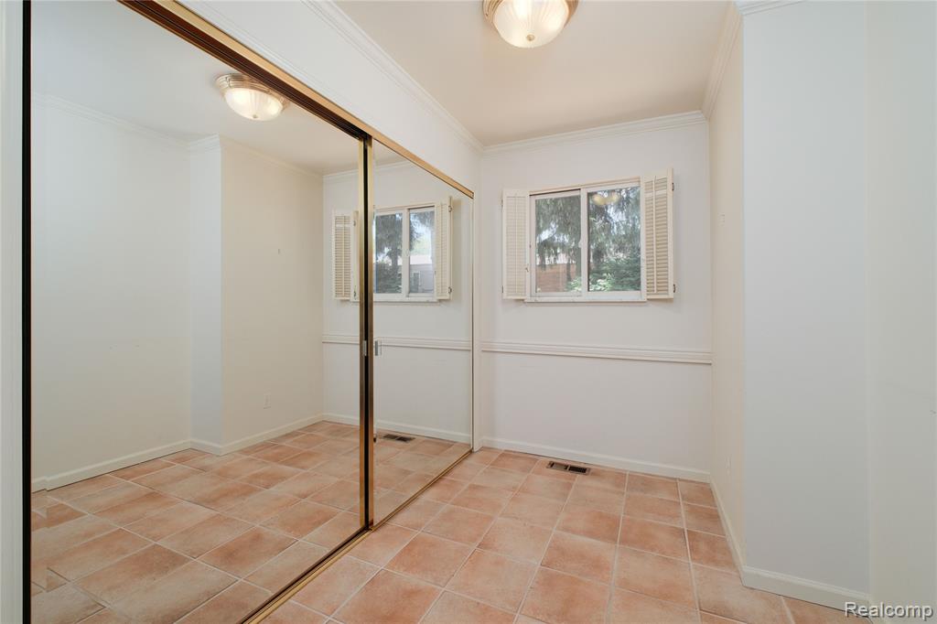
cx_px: 468
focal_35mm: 15
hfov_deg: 100.4
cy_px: 312
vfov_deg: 77.3
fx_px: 390
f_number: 7.1
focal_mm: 10
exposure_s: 1/125
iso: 500
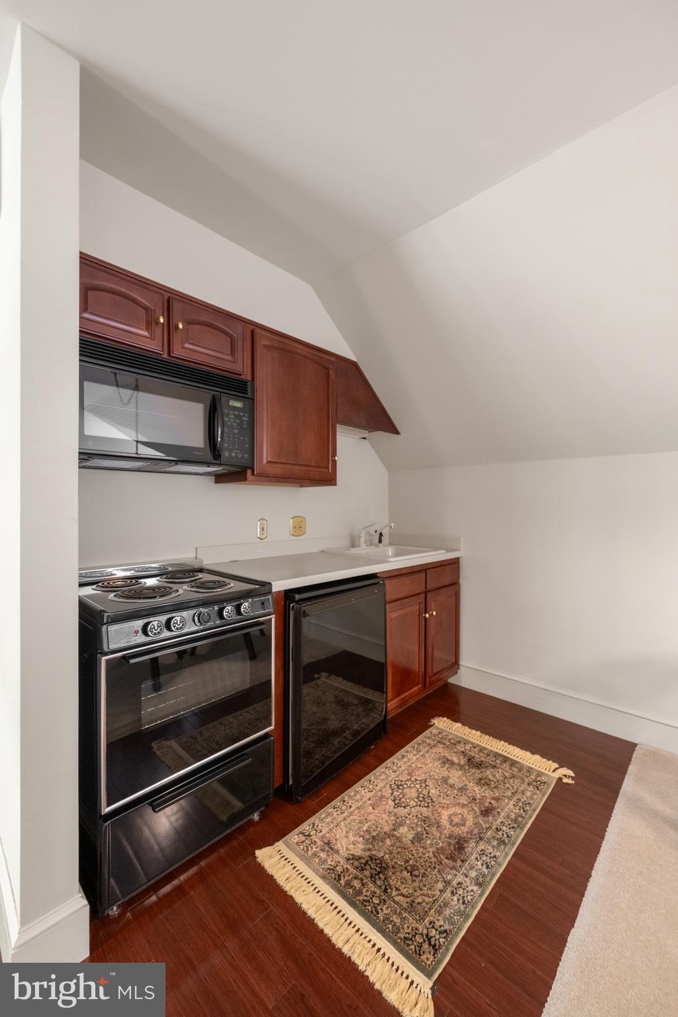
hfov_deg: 81.2
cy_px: 508
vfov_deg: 104.3
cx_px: 339
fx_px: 395
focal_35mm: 14
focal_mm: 14
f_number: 5
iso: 1250
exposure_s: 1/13
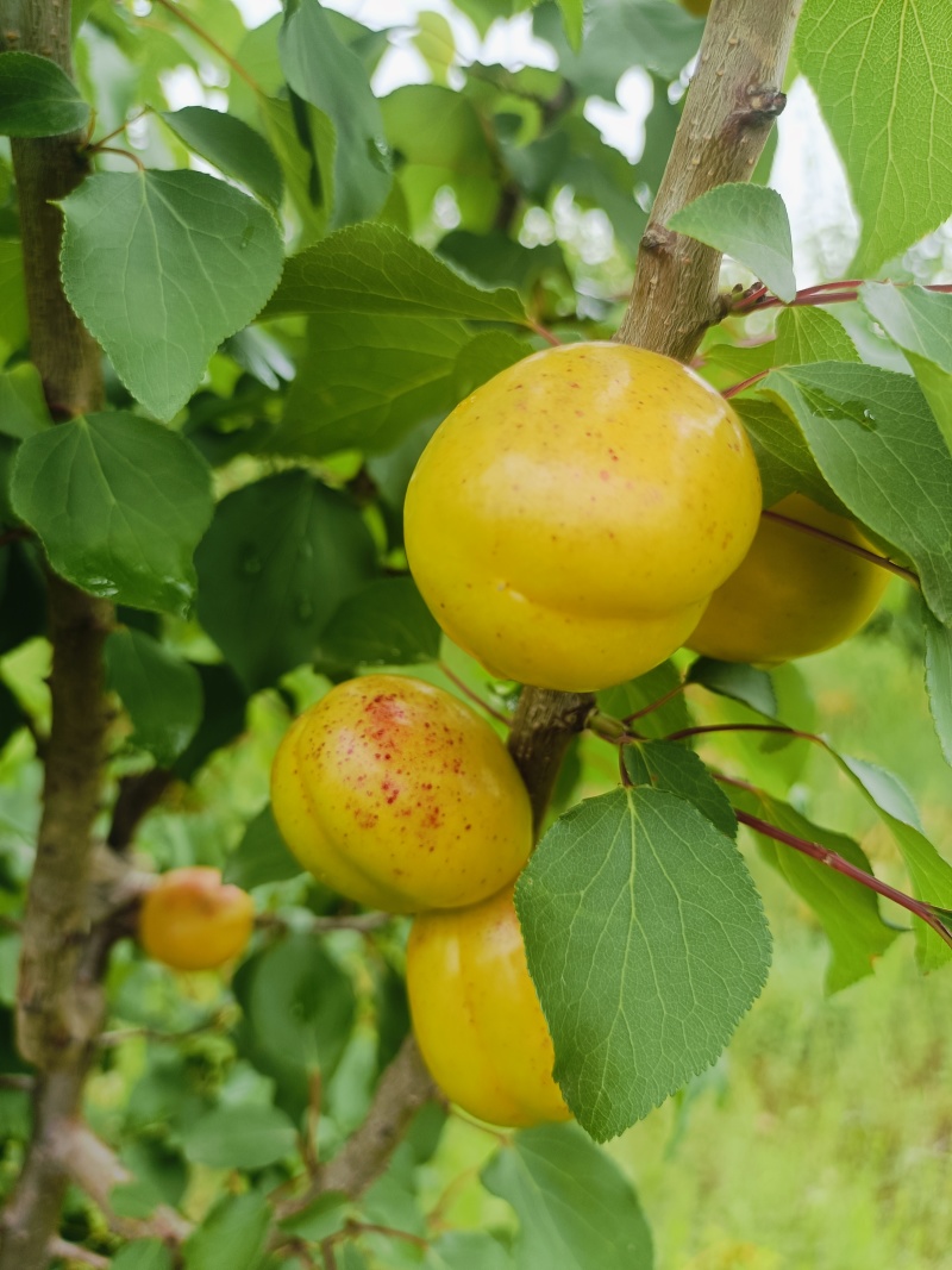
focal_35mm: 25
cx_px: 476
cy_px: 635
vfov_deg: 69.4
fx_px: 917
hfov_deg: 54.9
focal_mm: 4.7
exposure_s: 1/120
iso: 119
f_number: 1.7
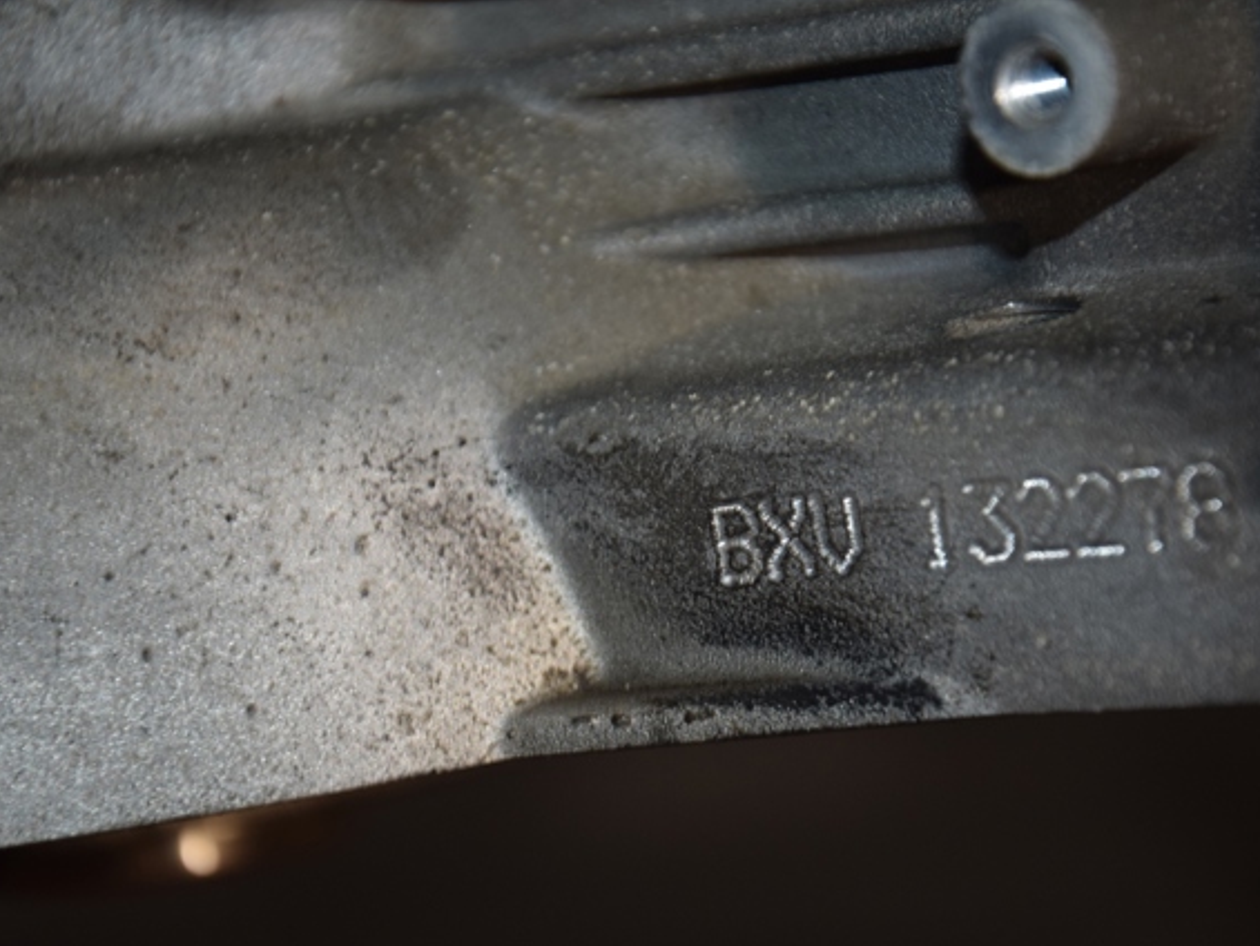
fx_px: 6245
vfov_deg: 8.7
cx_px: 604
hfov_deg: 11.5
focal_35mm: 172
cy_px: 473
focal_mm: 105
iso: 800
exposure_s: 1/60
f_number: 5.6
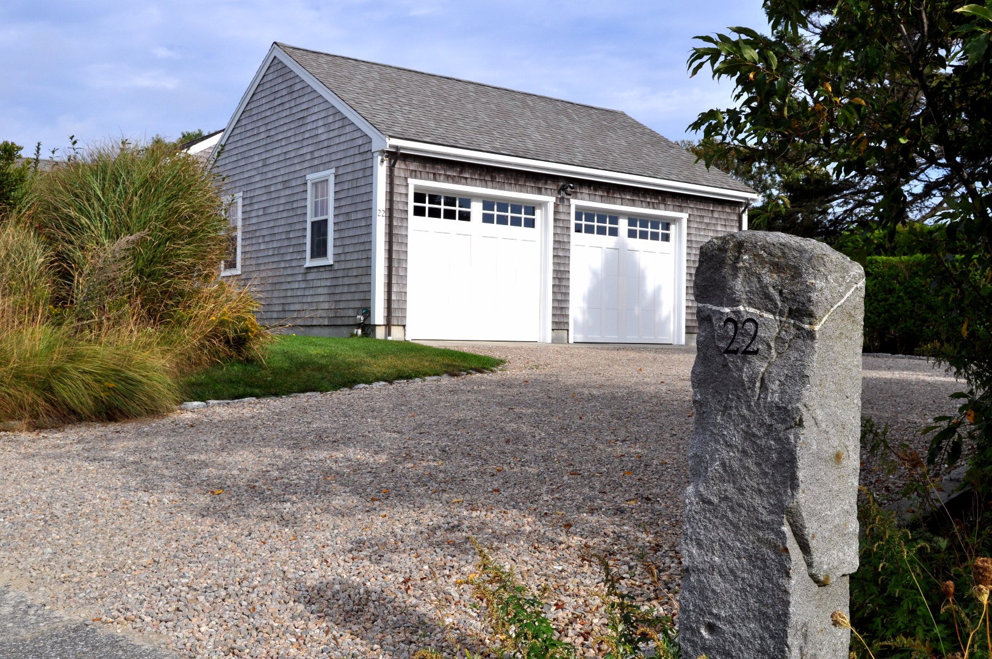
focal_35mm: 39
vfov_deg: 34.1
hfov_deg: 49.6
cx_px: 496
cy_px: 330
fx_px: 1073
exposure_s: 1/500
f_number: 11
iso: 200
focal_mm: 26
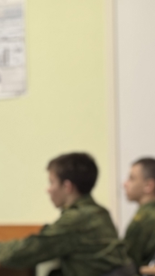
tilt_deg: -0.9
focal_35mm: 114
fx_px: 833
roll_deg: +0.9
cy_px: 202
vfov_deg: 18.7
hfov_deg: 10.5
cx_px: 182
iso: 80
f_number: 1.78
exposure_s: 1/50
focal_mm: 6.76
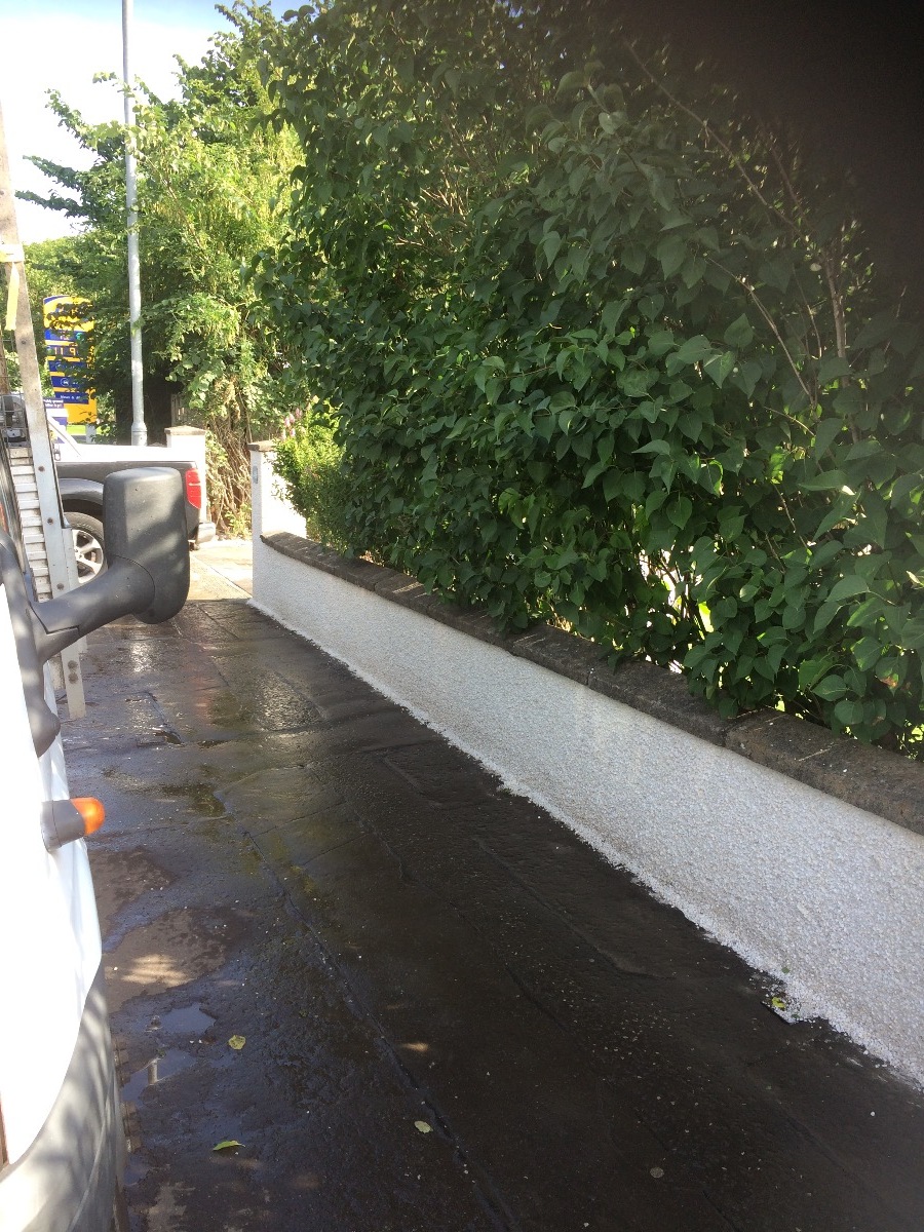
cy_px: 616
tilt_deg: -7.9
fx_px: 1032
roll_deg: -0.1
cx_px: 462
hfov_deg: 48.2
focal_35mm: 29
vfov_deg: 61.7
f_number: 2.2
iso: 32
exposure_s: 1/223
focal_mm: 4.15
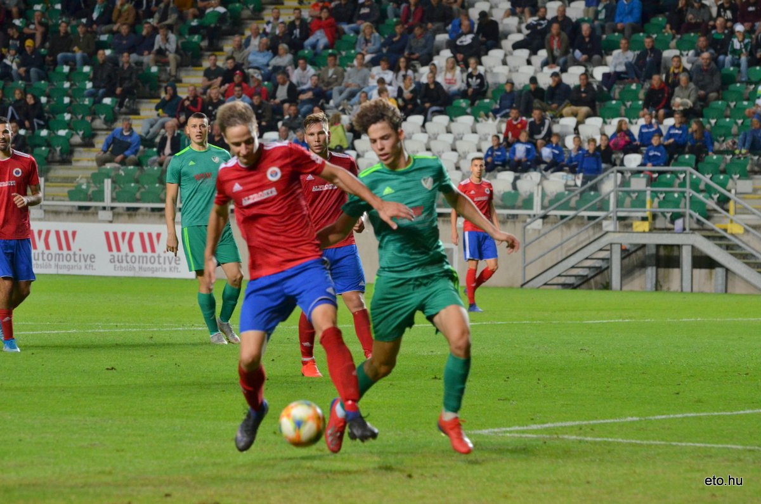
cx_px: 380
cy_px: 252
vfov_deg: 6.3
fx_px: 4589
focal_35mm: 218
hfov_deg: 9.5
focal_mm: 145
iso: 1600
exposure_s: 1/320
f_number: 4.8
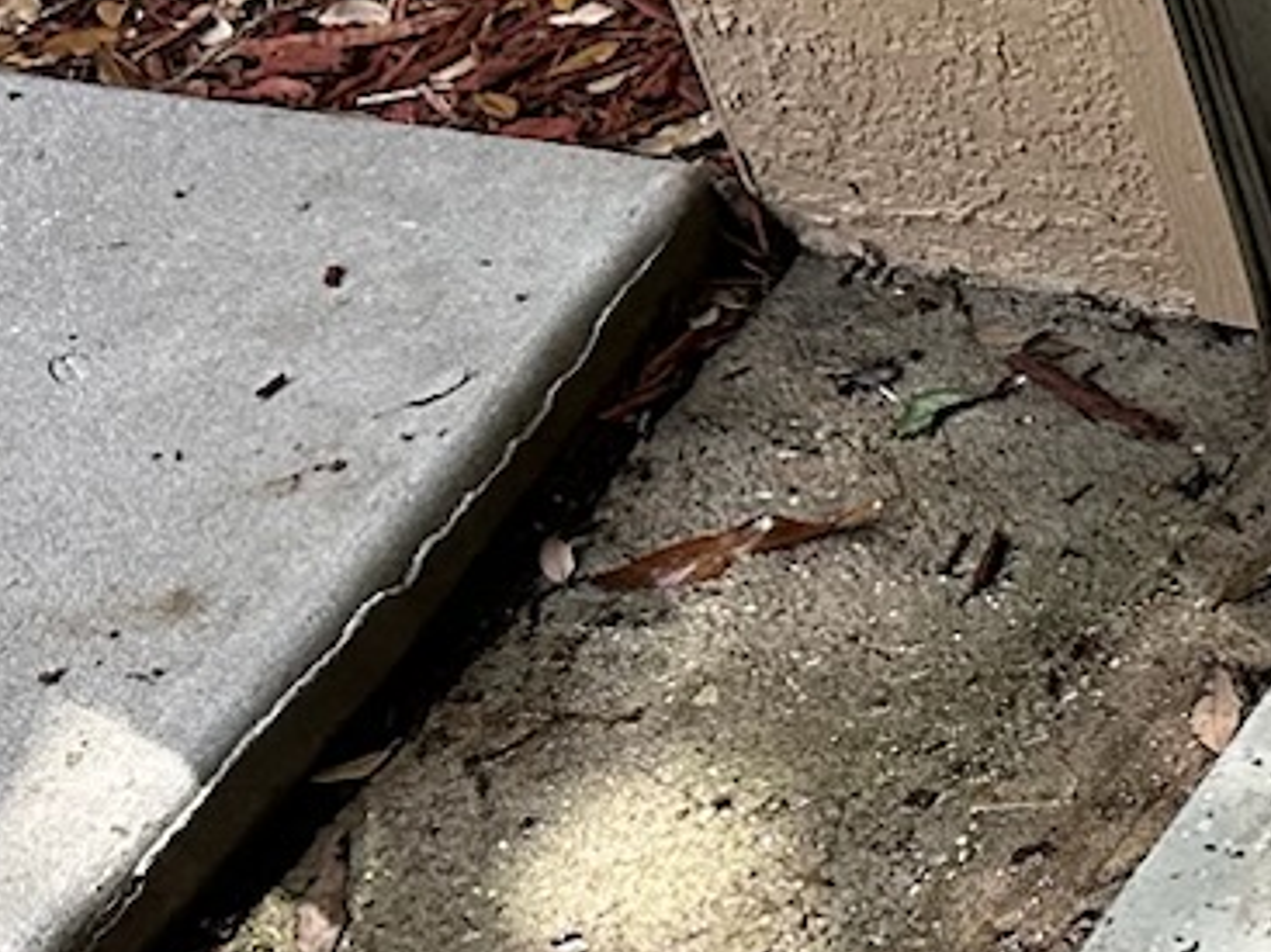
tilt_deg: -38.9
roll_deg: +2.3
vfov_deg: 11.0
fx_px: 4918
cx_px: 3190
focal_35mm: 134
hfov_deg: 11.7
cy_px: 277
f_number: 1.78
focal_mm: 6.86
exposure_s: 1/404
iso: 80
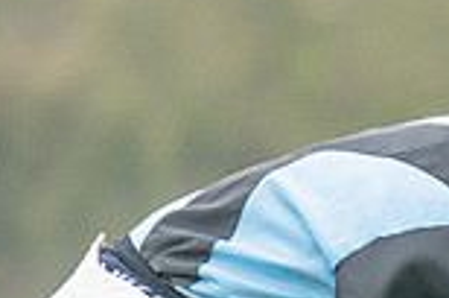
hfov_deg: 0.9
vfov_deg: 0.6
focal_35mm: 2262
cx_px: 808
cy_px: 520
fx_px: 28154
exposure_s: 1/500
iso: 800
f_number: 4.5
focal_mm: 400
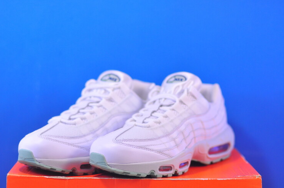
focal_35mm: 81
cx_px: 132
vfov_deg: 16.8
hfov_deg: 25.1
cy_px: 95
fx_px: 638
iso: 250
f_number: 2.2
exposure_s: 1/320
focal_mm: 50
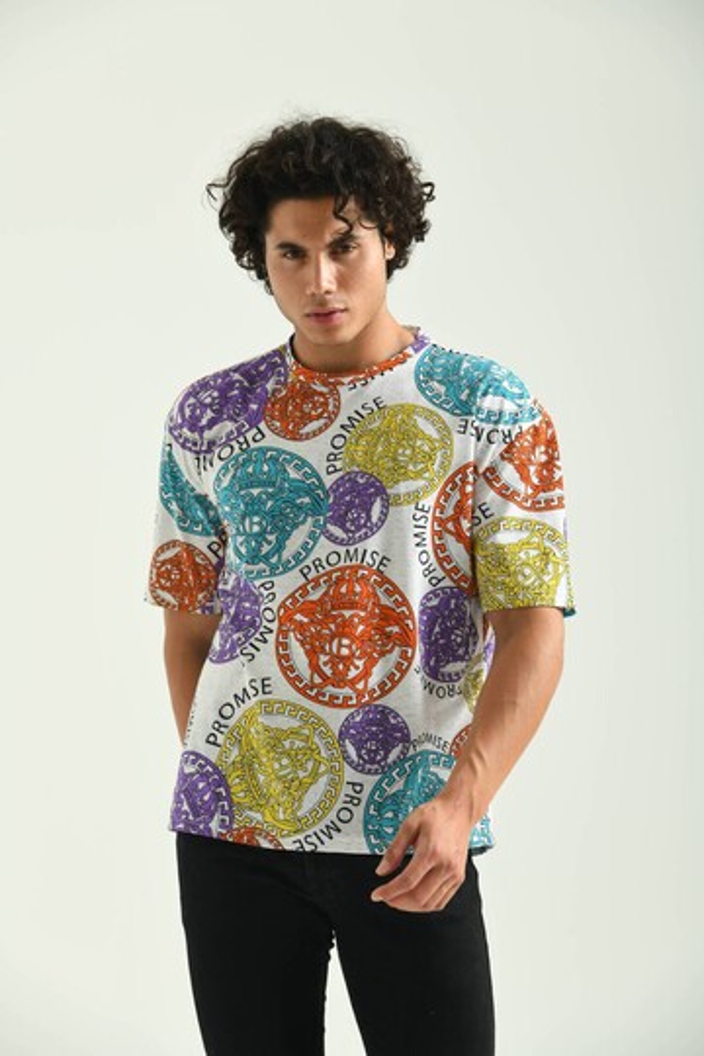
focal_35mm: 112
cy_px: 528
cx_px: 352
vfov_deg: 18.3
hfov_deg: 12.2
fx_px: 3285
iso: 100
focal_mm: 112
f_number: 6.3
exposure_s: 1/160
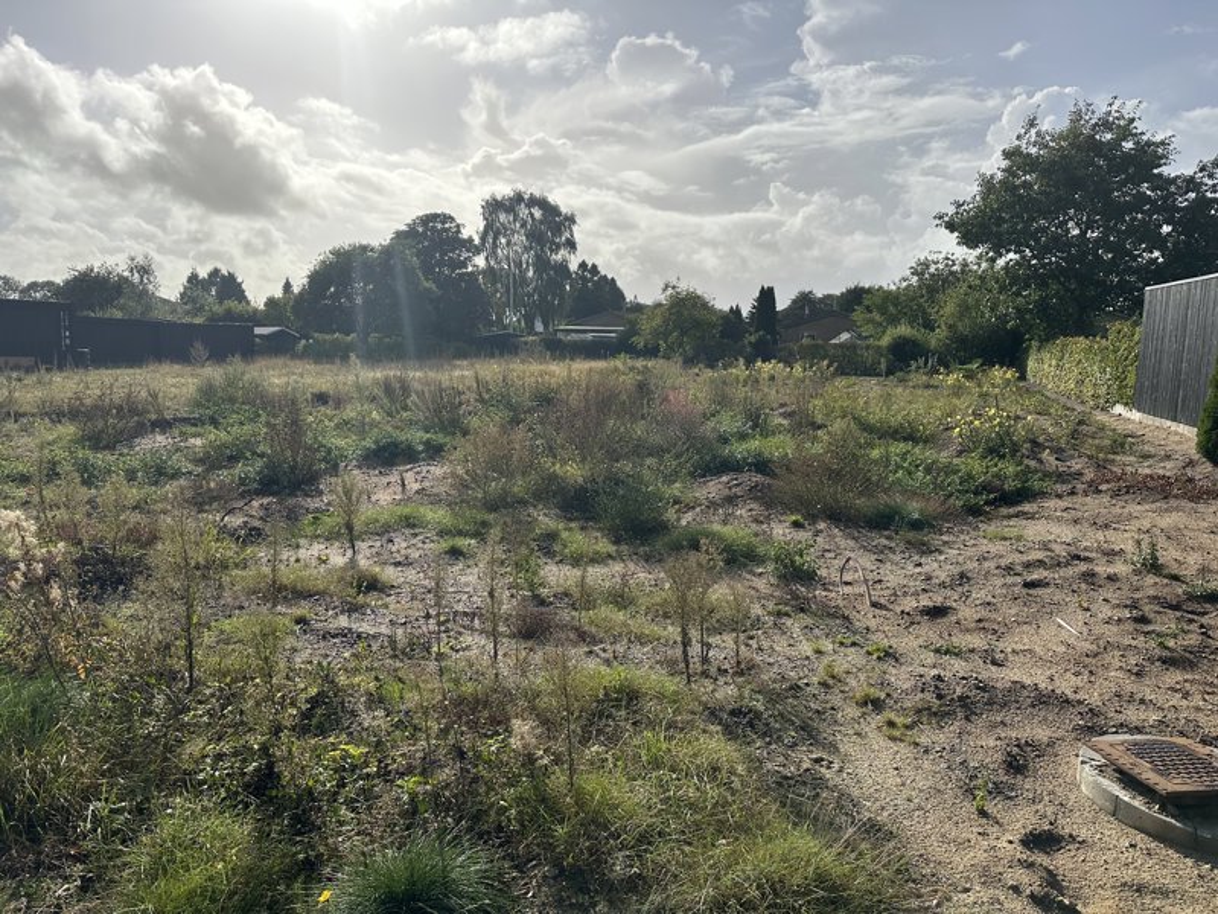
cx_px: 609
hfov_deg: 71.6
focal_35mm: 24
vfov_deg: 56.8
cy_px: 457
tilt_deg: -7.7
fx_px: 844
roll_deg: -1.2
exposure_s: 1/8197
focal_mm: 6.86
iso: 80
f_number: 1.78
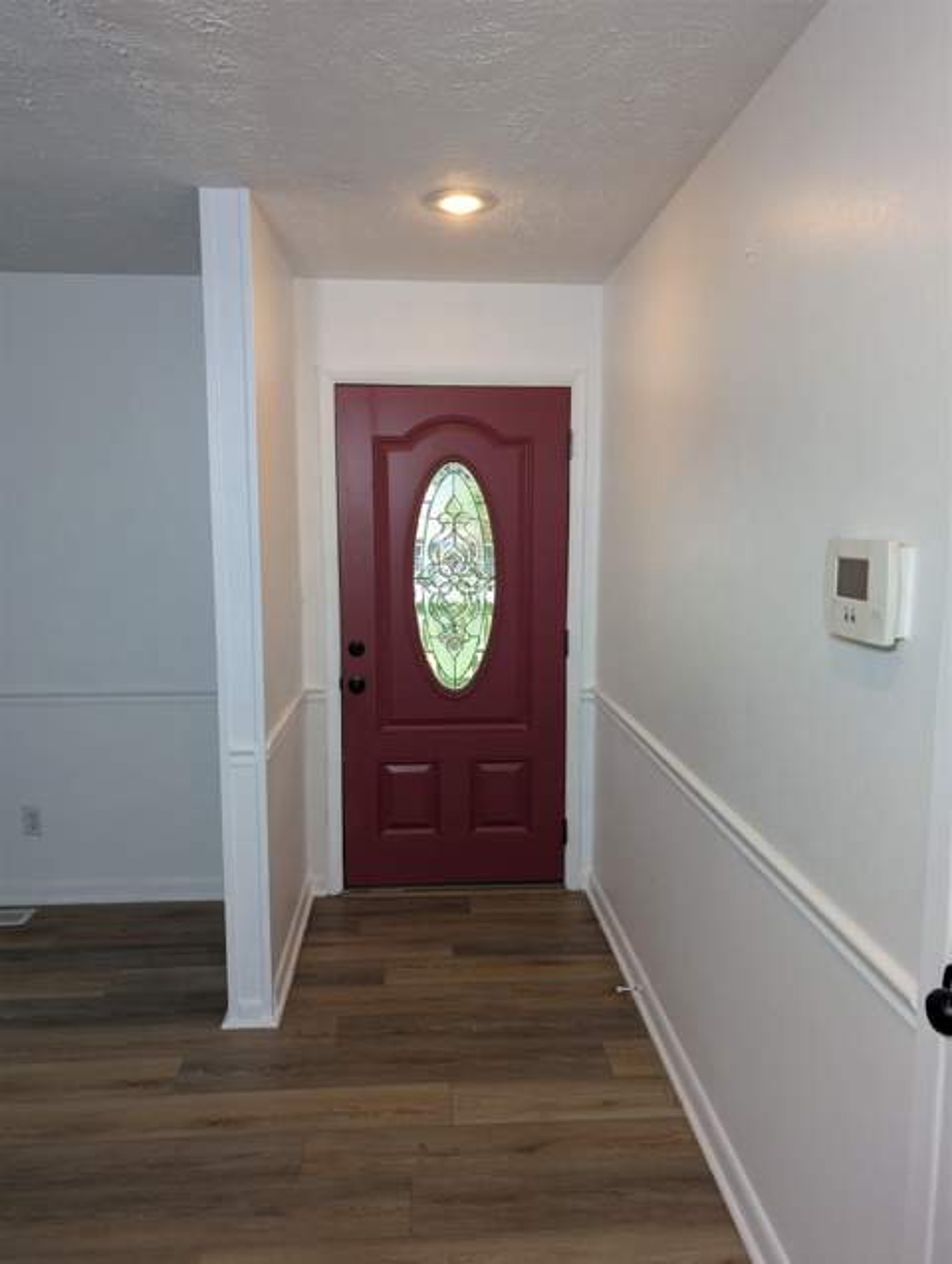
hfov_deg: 57.0
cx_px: 476
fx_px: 877
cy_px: 632
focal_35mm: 24
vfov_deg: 71.5
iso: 26
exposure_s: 1/47.1
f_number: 1.68
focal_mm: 6.9
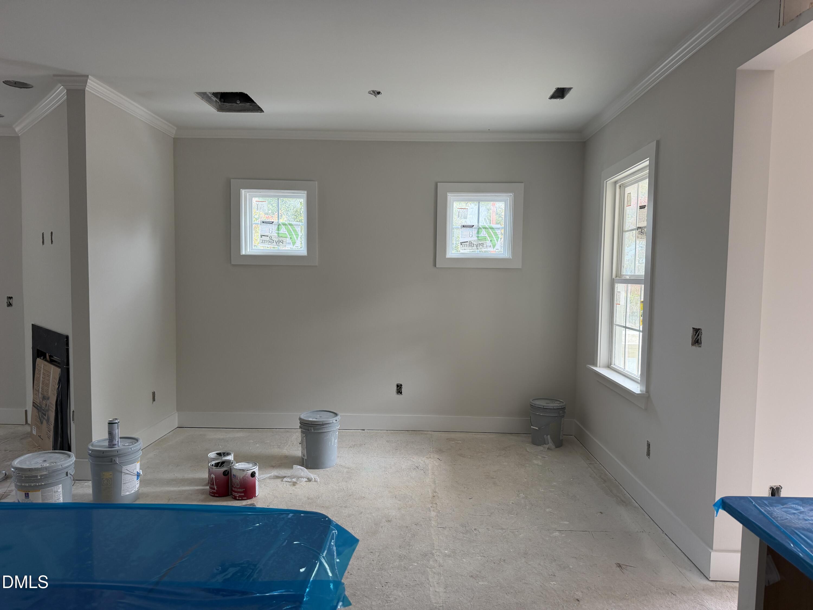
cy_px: 305
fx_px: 564
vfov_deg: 56.8
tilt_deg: -3.7
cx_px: 406
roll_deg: -0.5
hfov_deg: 71.6
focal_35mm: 24
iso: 160
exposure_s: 1/121
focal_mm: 6.76
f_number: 1.78
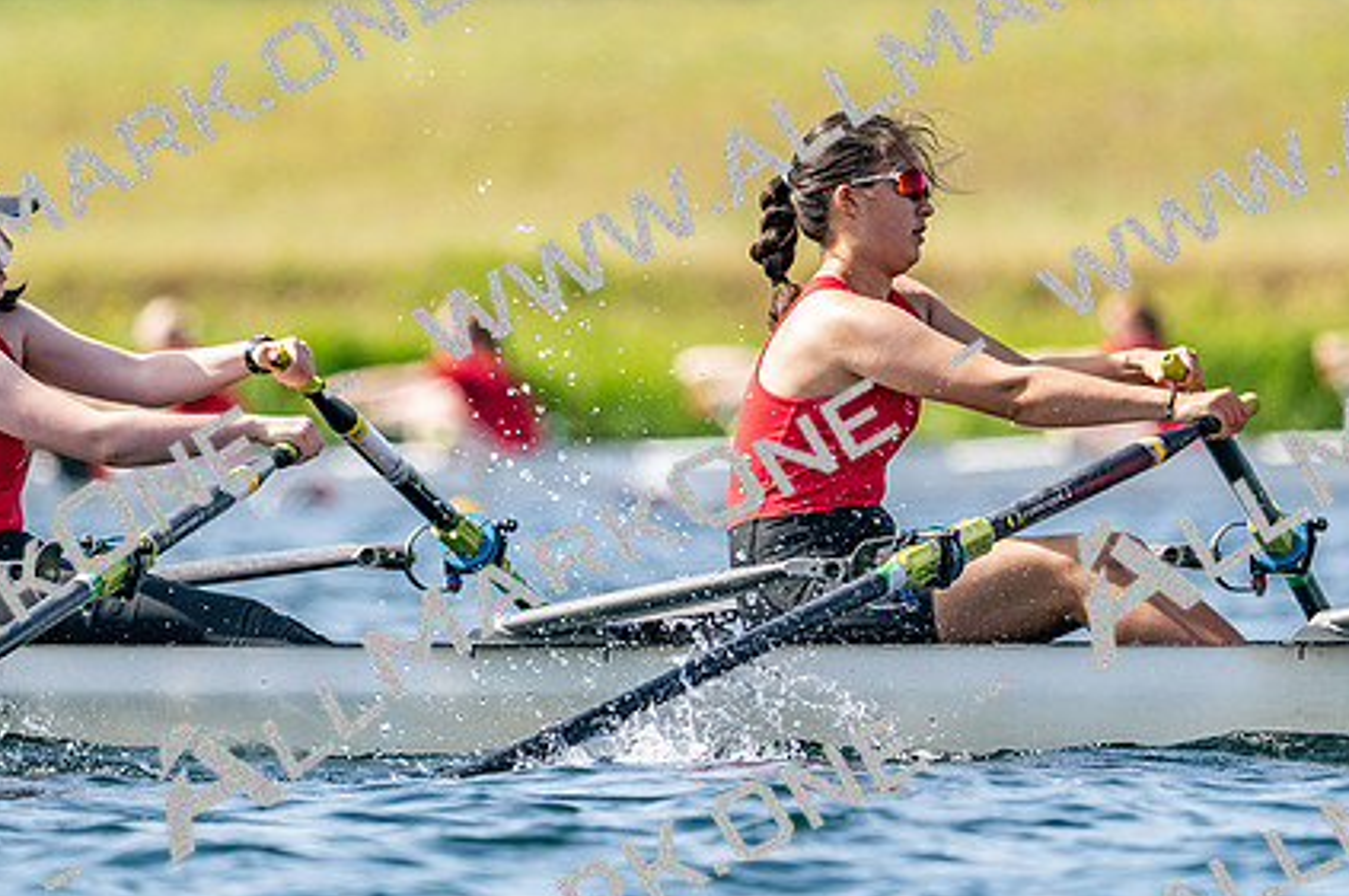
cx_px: 804
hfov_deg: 2.5
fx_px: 30804
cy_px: 370
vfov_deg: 1.7
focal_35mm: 823
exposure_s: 1/2500
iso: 280
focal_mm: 400
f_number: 4.5
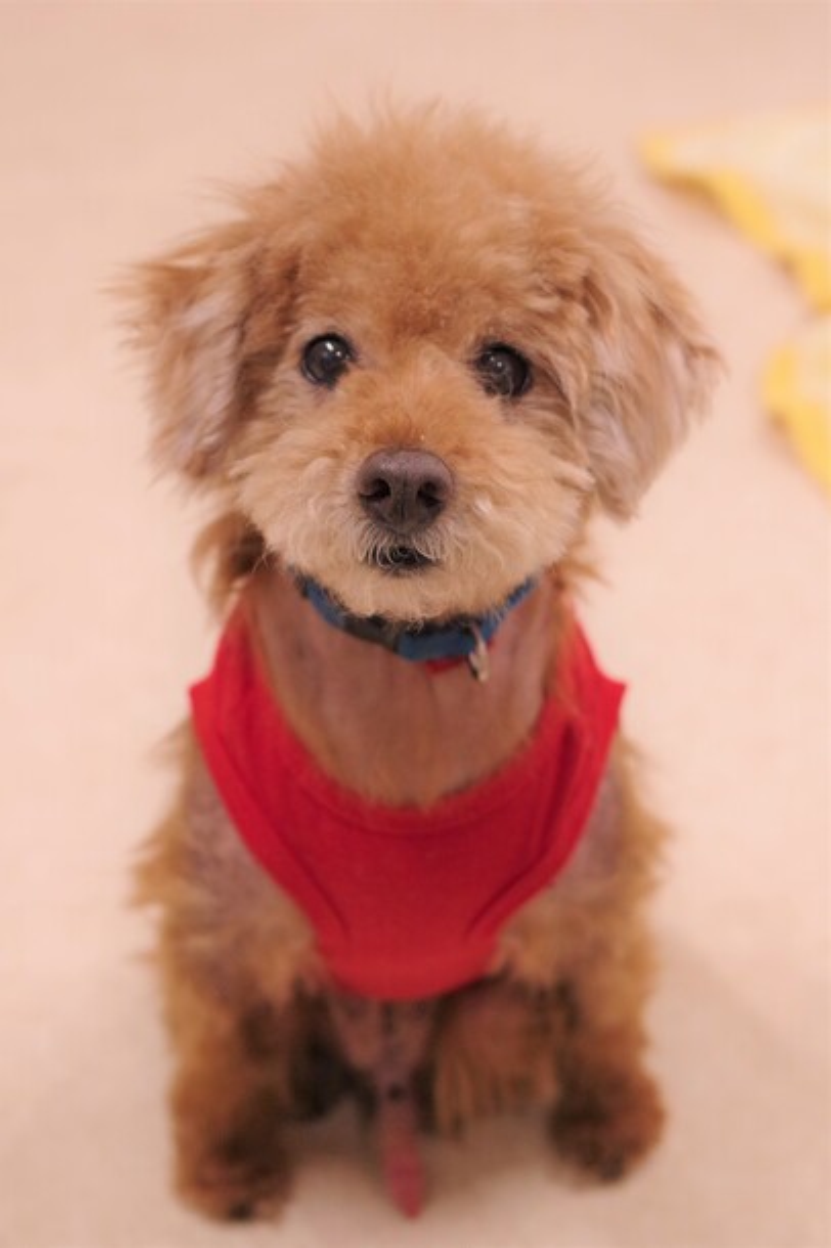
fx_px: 1802
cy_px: 624
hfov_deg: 26.0
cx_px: 416
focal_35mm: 52
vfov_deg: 38.2
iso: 1600
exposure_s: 1/250
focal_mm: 35
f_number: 3.5
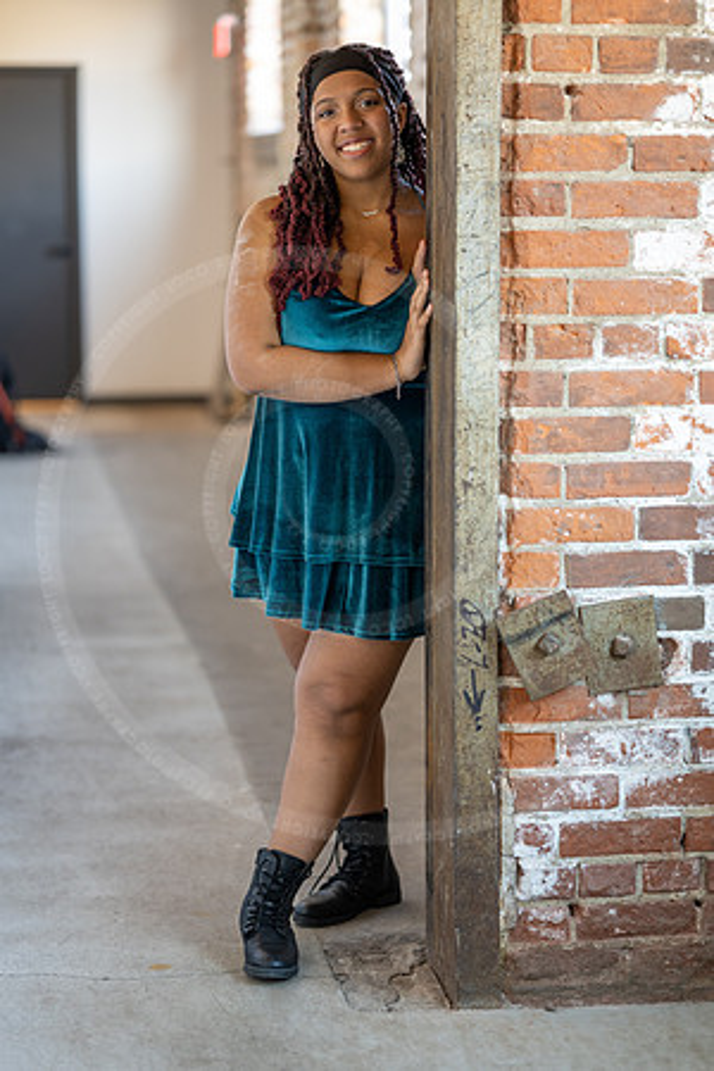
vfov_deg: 23.9
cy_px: 536
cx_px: 357
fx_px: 2529
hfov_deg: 16.1
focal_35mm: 85
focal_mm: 85
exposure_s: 1/100
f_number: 1.8
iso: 500
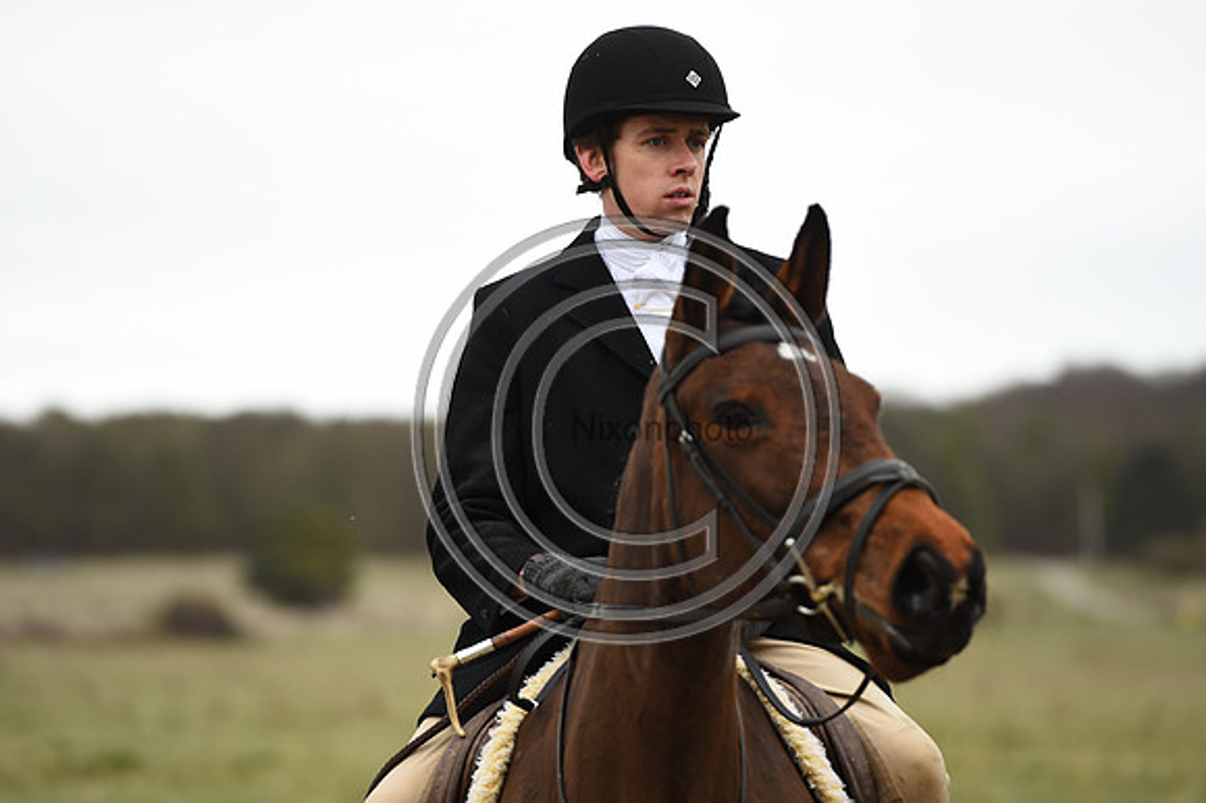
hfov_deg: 10.3
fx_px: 6696
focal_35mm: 200
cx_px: 603
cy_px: 402
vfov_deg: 6.9
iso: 560
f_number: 4
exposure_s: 1/1250
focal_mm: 200
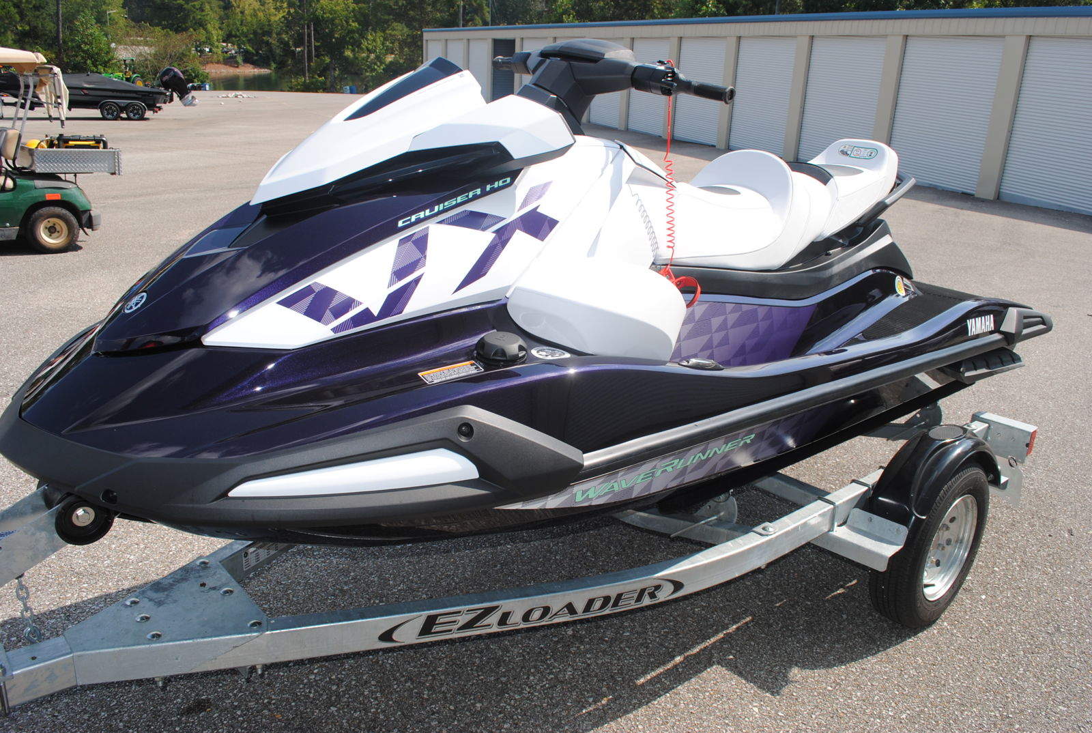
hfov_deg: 67.3
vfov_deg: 48.1
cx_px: 546
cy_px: 366
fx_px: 821
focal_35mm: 27
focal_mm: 18
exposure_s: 1/200
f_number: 8
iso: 100
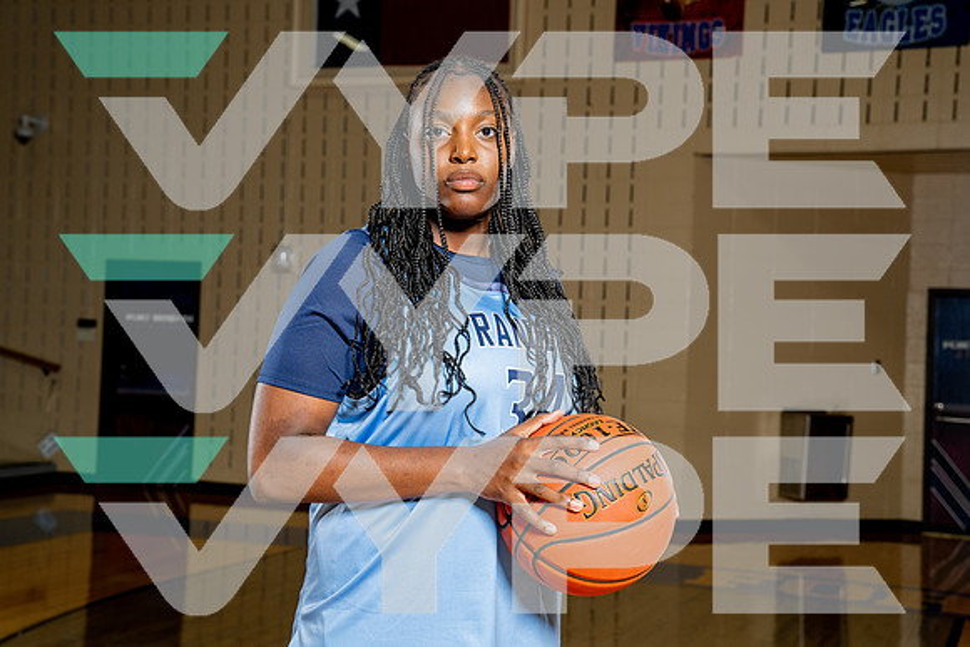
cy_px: 324
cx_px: 485
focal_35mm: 53
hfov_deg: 37.5
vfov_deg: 25.5
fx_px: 1428
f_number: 6.3
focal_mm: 53
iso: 400
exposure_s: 1/250
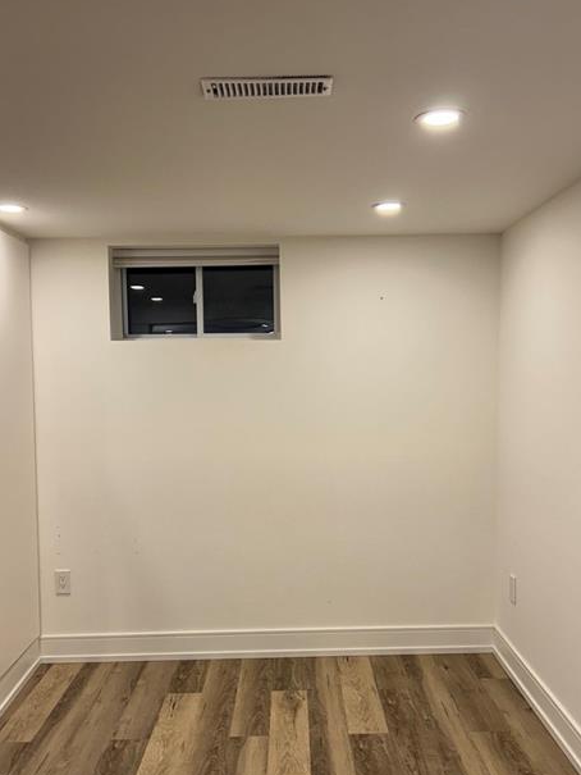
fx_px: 738
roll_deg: +0.1
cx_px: 285
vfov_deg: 55.3
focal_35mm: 33
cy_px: 423
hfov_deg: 43.0
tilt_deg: -4.0
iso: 80
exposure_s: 1/120
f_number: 1.5
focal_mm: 5.7
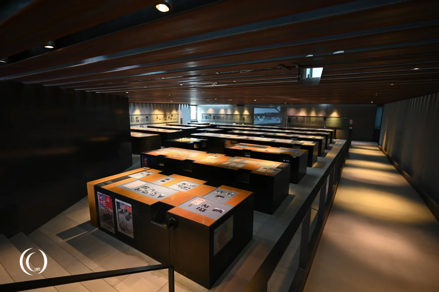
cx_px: 220
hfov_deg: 93.3
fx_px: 207
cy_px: 146
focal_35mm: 17
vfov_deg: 70.3
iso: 800
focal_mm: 17
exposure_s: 1/20
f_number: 2.8
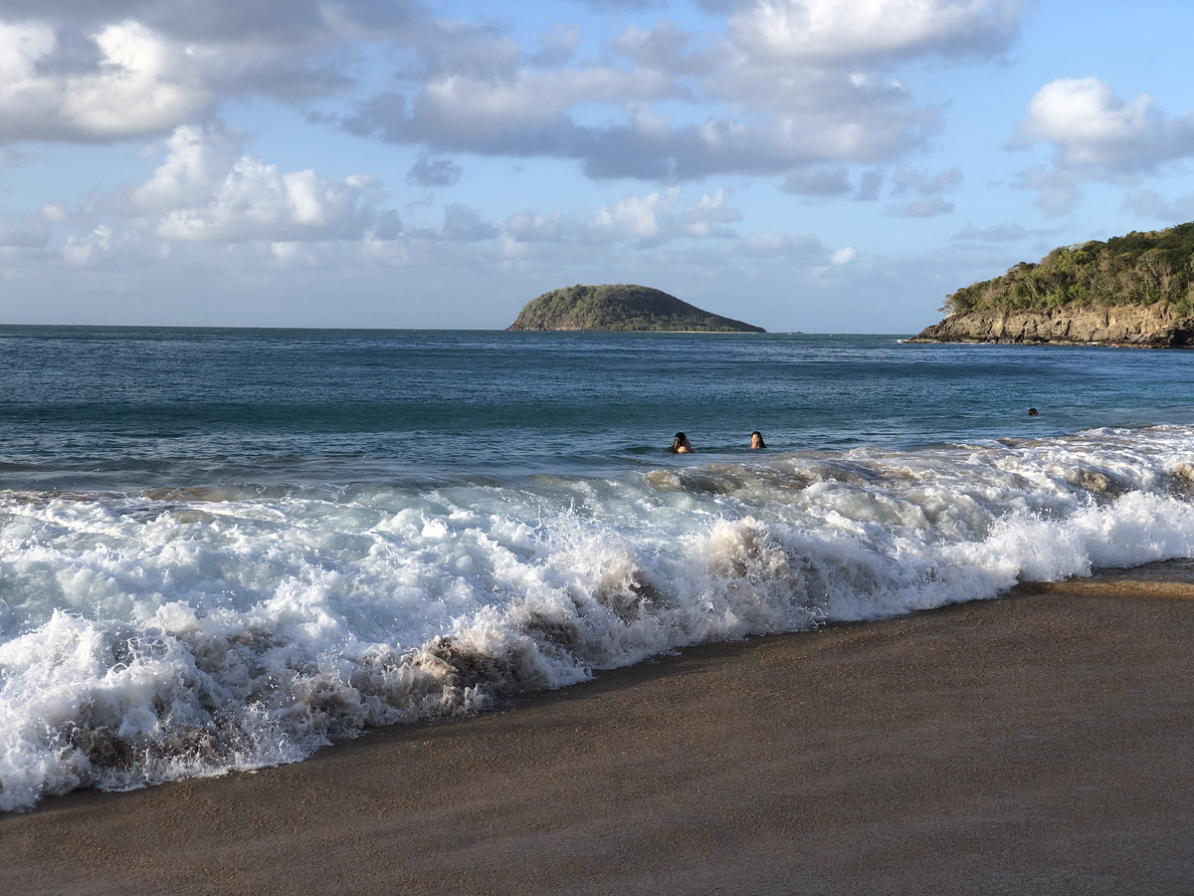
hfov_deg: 36.8
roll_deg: -1.0
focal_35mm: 52
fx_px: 1794
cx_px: 597
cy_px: 448
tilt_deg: -3.8
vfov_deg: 28.0
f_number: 2.4
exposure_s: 1/727
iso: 16
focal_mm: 6
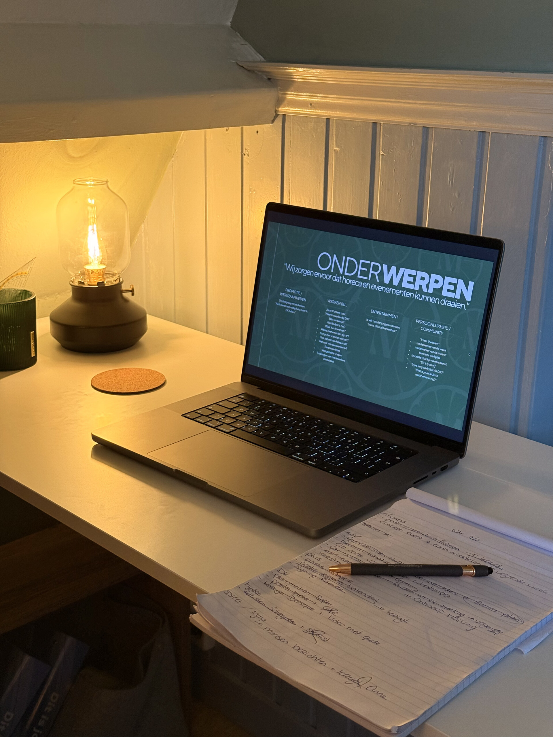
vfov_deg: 39.7
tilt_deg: -19.3
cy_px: 368
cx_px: 276
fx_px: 1022
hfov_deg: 30.3
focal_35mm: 48
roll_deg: -0.8
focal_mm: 6.76
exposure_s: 1/50
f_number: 1.78
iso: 200
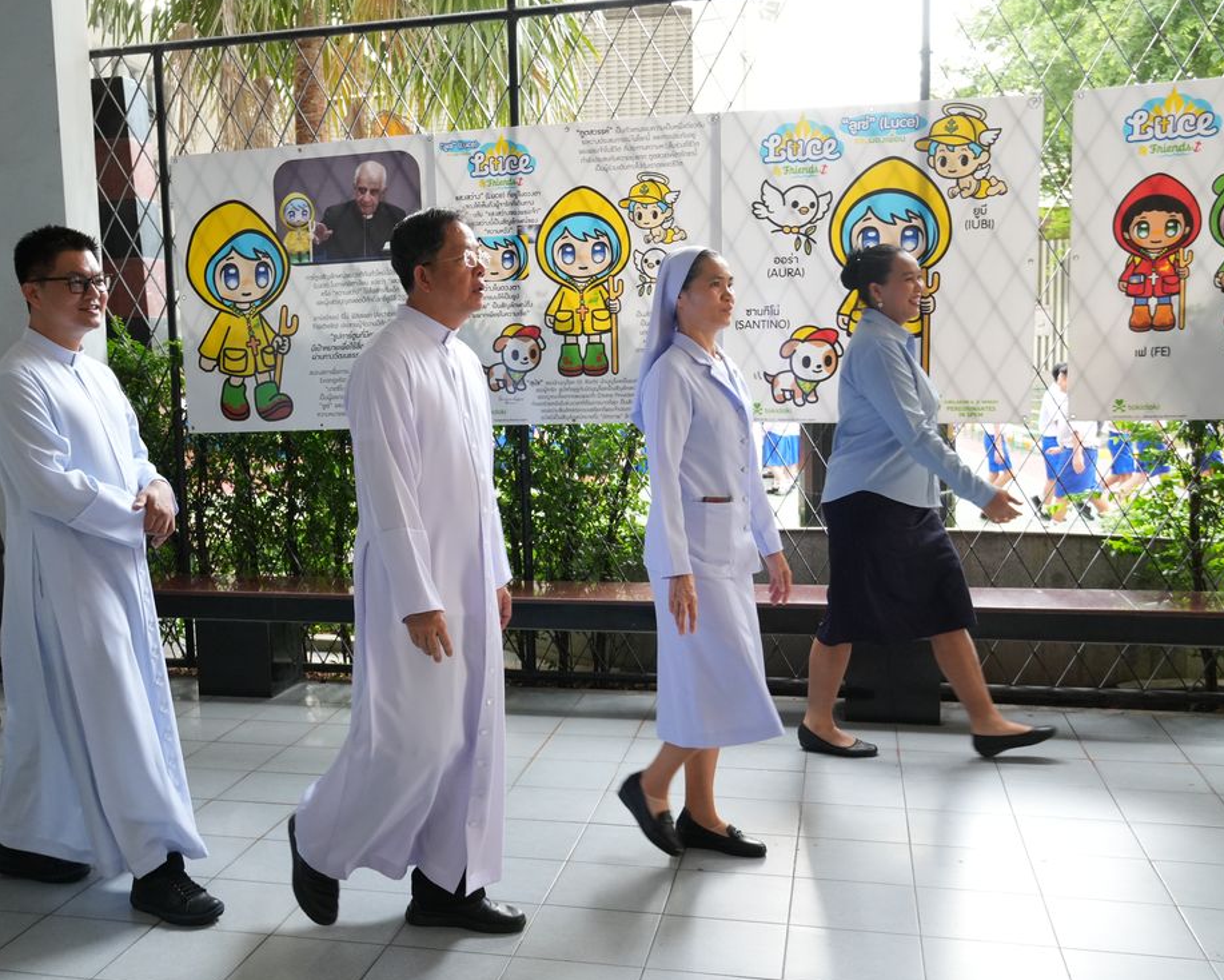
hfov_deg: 47.7
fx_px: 1377
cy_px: 494
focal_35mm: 38
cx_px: 493
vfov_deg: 39.2
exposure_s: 1/160
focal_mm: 22
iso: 1000
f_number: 4
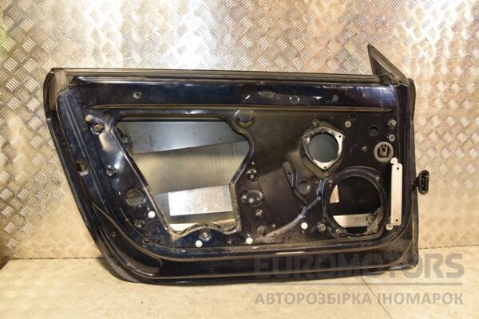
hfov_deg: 67.4
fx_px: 359
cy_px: 160
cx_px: 240
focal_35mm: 27
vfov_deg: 47.9
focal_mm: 18
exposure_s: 1/125
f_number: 5
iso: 800
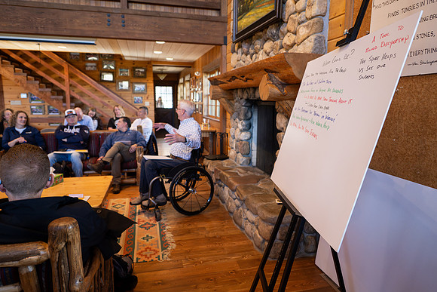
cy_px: 146
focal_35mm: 26
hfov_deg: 70.3
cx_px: 227
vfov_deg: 50.3
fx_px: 310
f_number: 2.8
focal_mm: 24
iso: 2000
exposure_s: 1/200
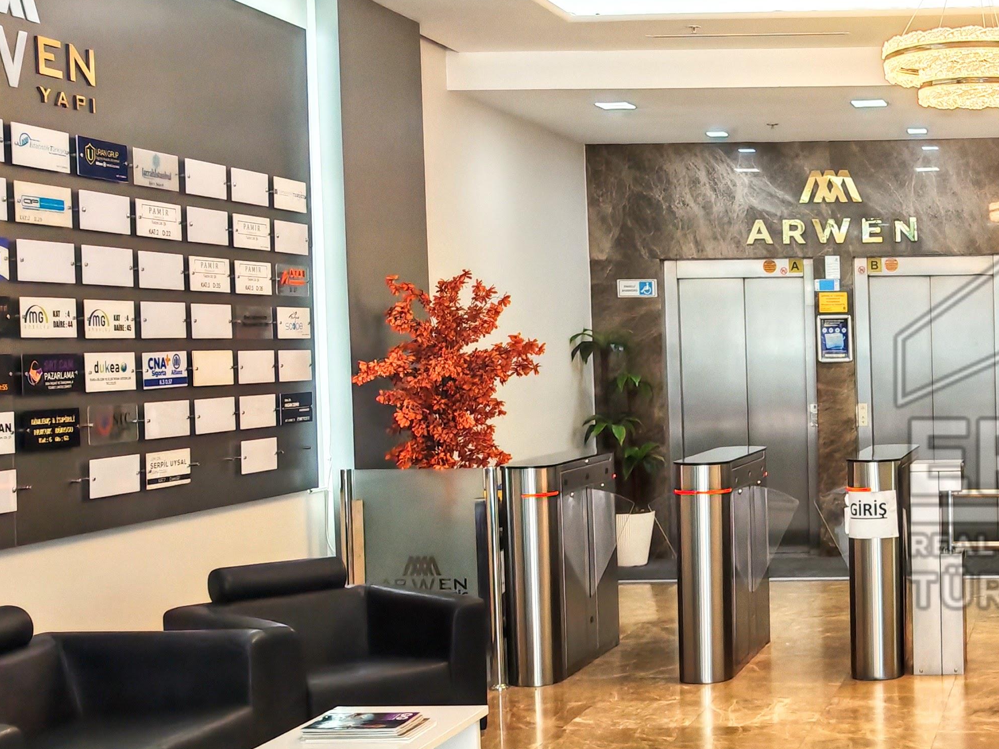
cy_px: 430
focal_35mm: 56
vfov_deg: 26.1
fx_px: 1616
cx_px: 1018
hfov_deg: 31.5
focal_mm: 6.83
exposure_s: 1/100
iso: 64
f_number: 2
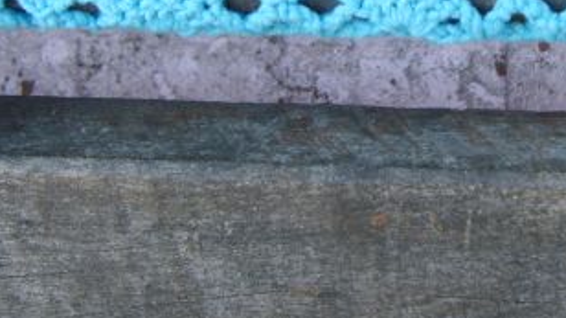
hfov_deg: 21.4
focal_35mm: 99
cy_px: 29
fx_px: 1485
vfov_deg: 12.1
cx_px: 437
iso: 50
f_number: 2.8
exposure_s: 1/60
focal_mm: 7.4
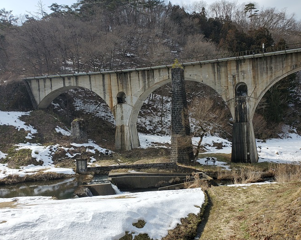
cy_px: 124
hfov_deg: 62.2
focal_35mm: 28
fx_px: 249
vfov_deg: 51.5
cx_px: 161
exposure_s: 1/1853
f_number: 2.4
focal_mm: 4.3
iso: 50
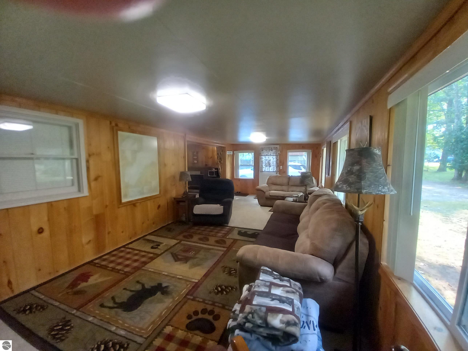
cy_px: 176
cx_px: 234
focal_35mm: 13
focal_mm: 1.13
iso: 200
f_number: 2.2
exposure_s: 1/30
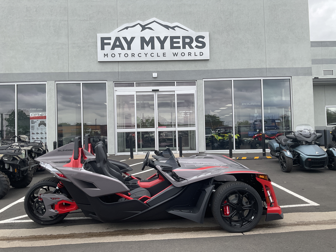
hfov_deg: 61.7
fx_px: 281
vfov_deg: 48.2
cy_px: 126
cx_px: 168
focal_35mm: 29
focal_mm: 3
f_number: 1.8
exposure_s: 1/929
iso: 16
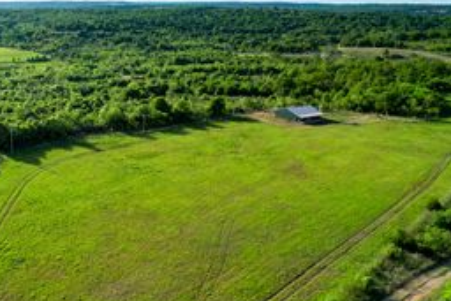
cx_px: 78
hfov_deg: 48.3
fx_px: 464
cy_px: 152
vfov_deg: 36.0
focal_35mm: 37
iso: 110
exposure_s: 1/2000
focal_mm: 8.38
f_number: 2.8
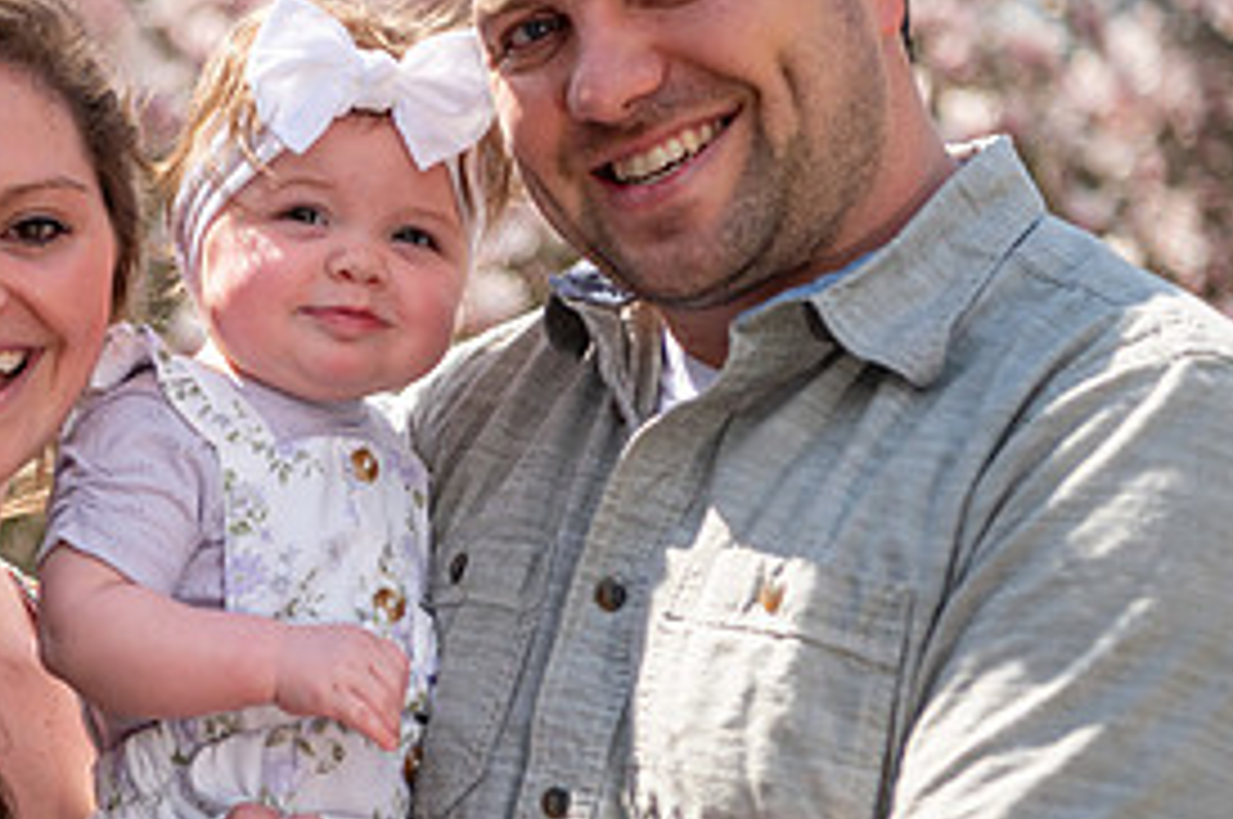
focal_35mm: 106
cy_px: 392
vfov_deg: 12.9
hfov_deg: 19.1
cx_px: 270
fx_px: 3626
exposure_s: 1/6400
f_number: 2.8
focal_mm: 50
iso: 400
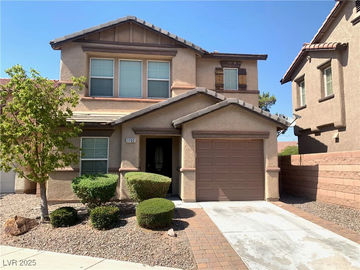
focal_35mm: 26
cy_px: 135
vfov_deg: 53.1
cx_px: 180
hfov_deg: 67.3
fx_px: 270
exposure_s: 1/1076
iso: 25
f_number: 1.8
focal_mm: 4.25
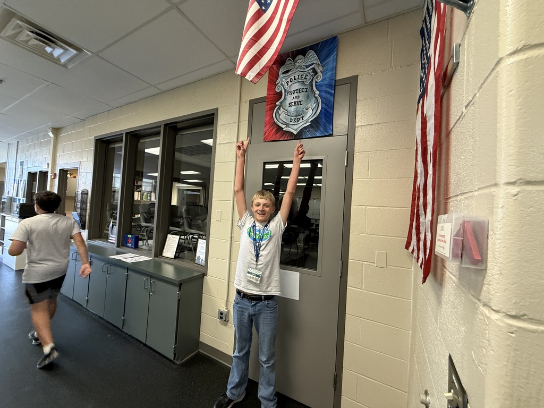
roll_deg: -4.1
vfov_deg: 85.7
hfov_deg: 102.1
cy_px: 204
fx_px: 220
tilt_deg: +0.2
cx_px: 272
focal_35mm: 14
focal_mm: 2.22
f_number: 2.2
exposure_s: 1/51
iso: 400
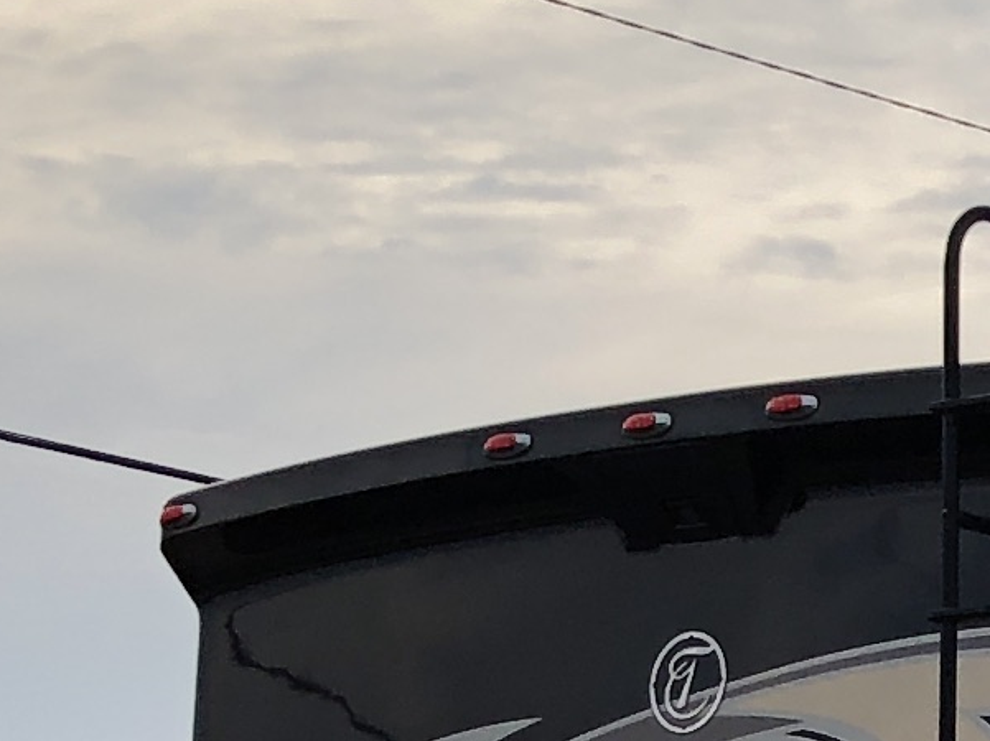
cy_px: 1650
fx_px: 5373
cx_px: 1702
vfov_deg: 7.5
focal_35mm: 188
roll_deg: -0.1
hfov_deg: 10.0
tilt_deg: -2.5
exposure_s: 1/1412
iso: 20
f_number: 1.8
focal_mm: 3.99
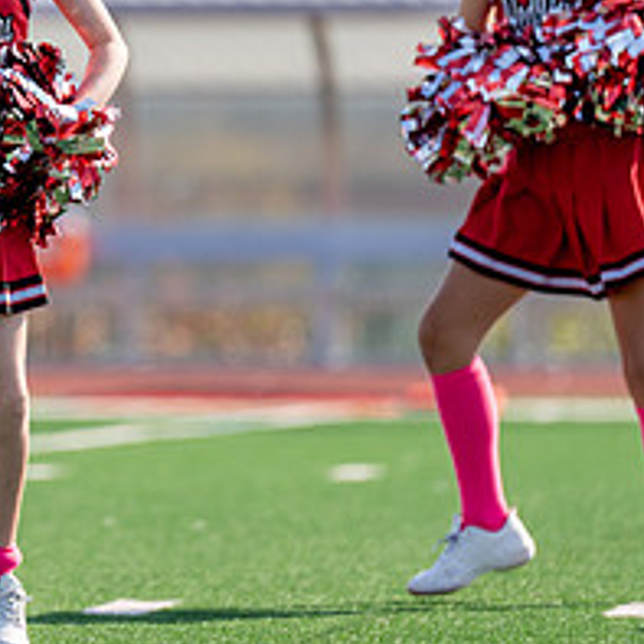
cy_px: 144
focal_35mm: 535
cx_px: -124
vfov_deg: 3.3
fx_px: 11261
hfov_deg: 3.3
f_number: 2.8
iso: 100
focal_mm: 200
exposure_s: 1/1250
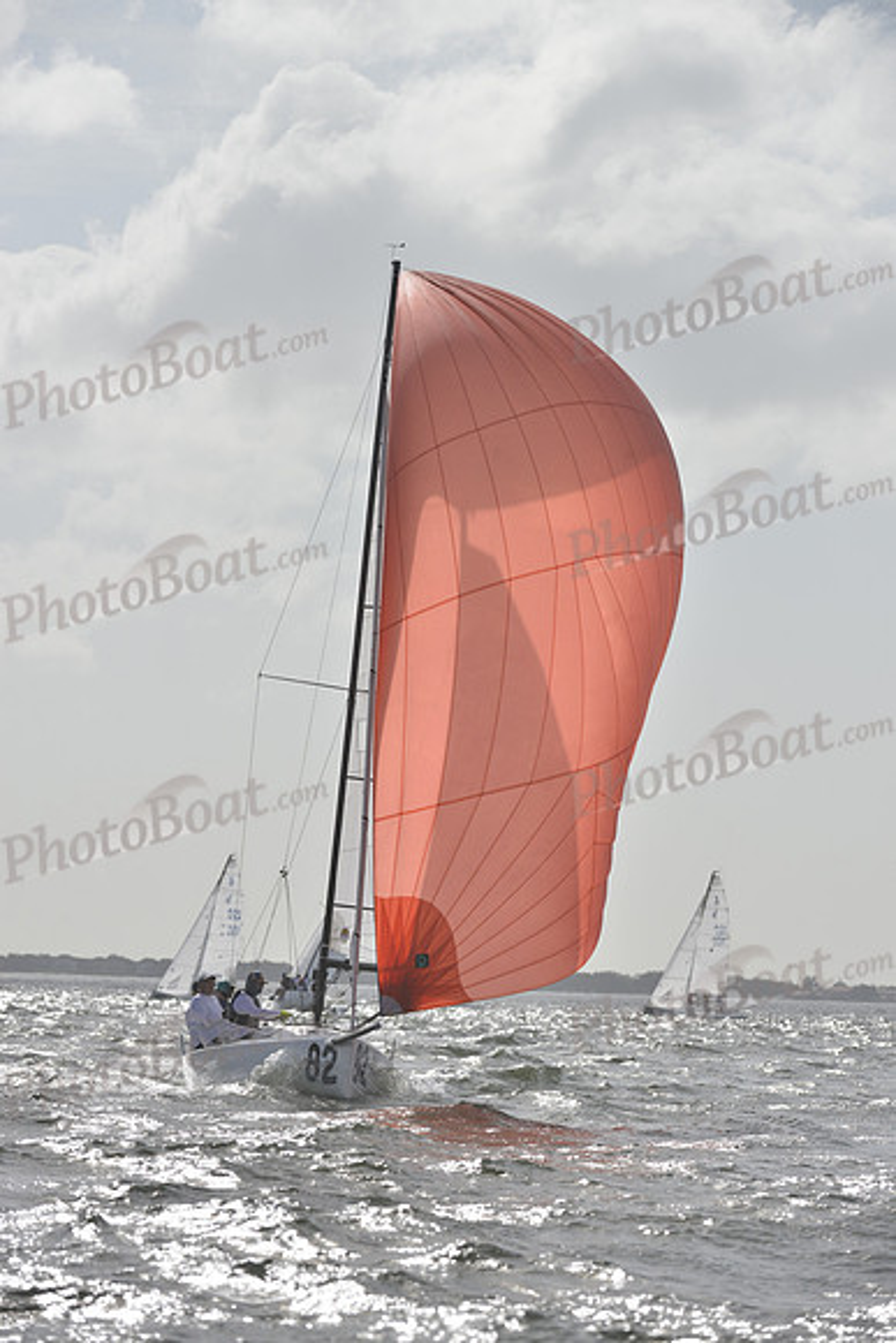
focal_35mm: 200
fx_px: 7462
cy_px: 672
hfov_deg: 6.9
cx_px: 448
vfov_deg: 10.3
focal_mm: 200
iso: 400
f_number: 9
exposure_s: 1/2000
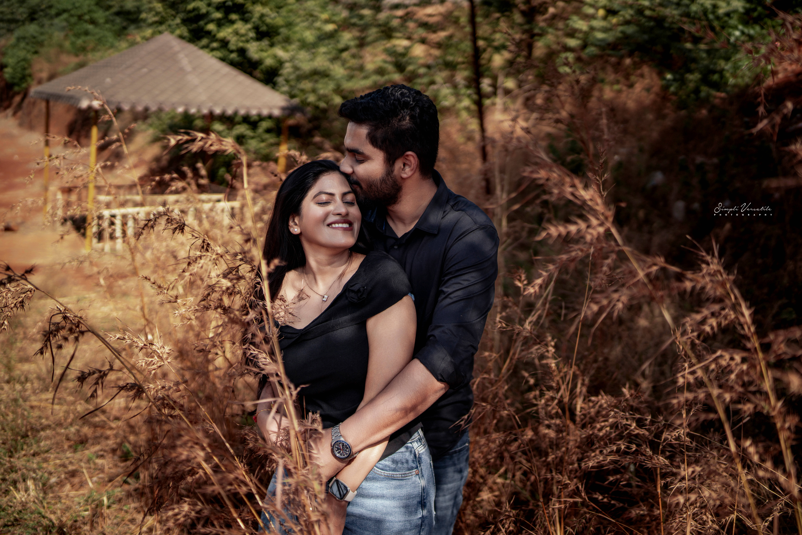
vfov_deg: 37.9
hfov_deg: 54.4
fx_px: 780
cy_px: 268
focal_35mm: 35
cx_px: 401
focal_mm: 35
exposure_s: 1/8000
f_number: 1.4
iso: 64
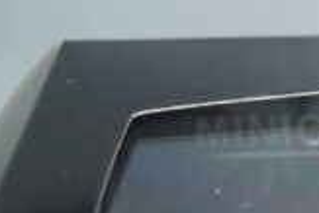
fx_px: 2198
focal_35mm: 248
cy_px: 358
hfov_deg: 8.0
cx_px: 575
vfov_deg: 5.5
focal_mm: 45
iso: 125
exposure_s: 1/80
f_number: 4.5
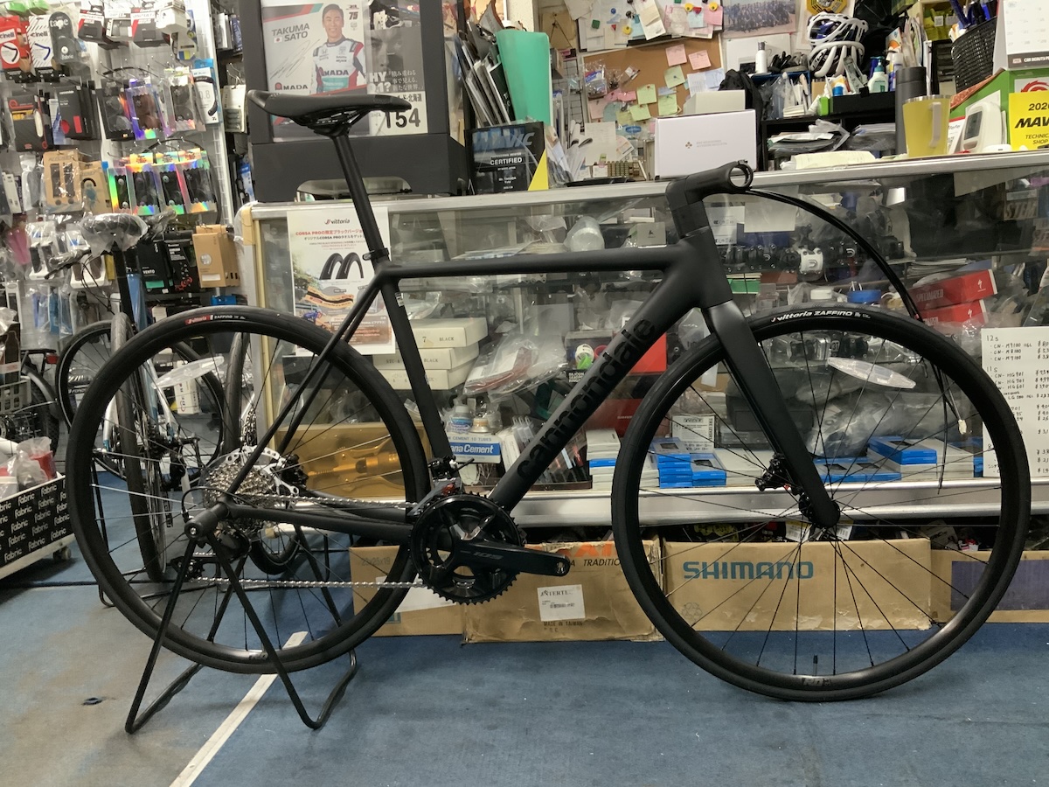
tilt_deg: -10.0
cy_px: 394
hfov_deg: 61.7
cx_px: 524
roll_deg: +4.4
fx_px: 879
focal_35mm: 29
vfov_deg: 48.2
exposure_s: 1/33
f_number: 1.8
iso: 200
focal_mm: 3
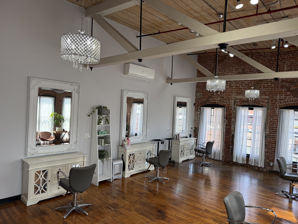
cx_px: 149
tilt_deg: -0.4
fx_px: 207
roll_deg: -2.4
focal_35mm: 24
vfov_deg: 56.8
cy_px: 112
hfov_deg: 71.6
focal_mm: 6.76
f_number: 1.78
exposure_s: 1/358
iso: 100
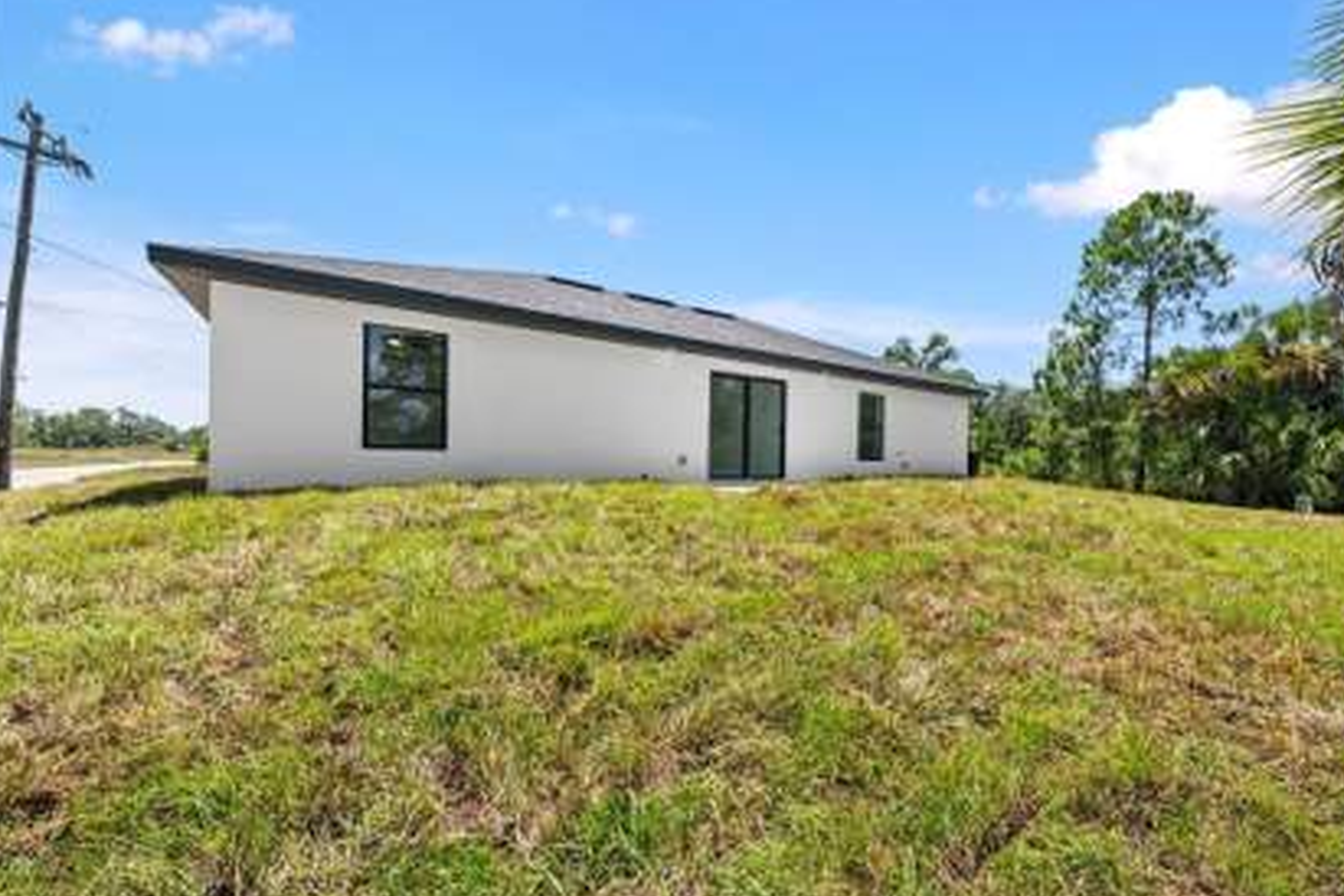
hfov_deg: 103.6
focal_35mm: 14
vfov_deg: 81.2
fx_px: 523
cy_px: 448
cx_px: 765
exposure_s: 1/125
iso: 200
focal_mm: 12
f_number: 9
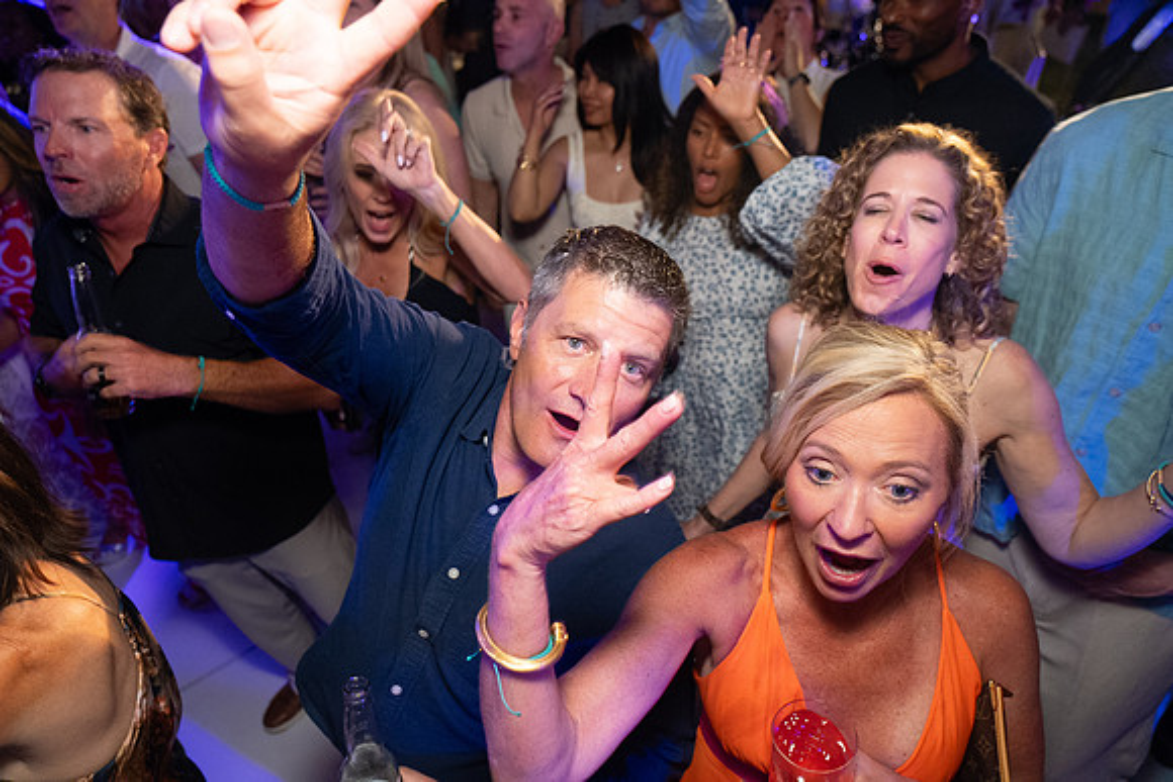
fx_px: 782
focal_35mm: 24
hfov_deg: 73.7
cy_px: 391
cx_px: 586
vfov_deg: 53.2
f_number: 4
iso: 3200
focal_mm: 24
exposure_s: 1/80
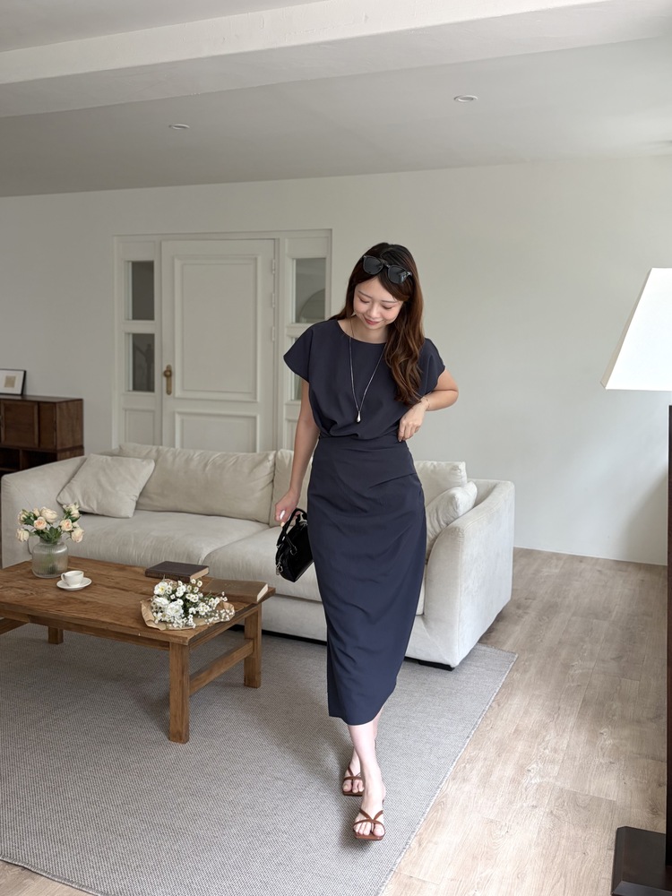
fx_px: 673
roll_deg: -3.2
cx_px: 336
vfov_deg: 67.3
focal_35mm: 26
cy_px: 448
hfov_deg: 53.1
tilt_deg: -3.8
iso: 80
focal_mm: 5.96
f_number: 1.6
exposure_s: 1/121
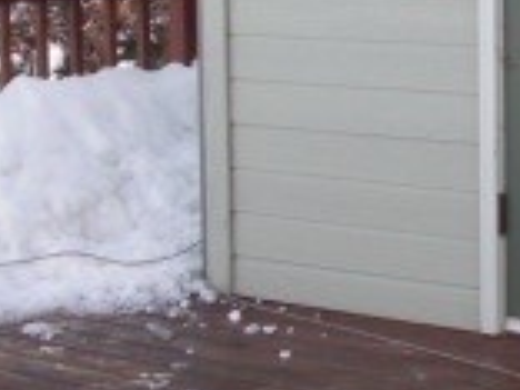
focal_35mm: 148
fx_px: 2223
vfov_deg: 10.0
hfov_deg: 13.0
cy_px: 123
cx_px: 613
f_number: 2.8
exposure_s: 1/320
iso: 50
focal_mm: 6.3
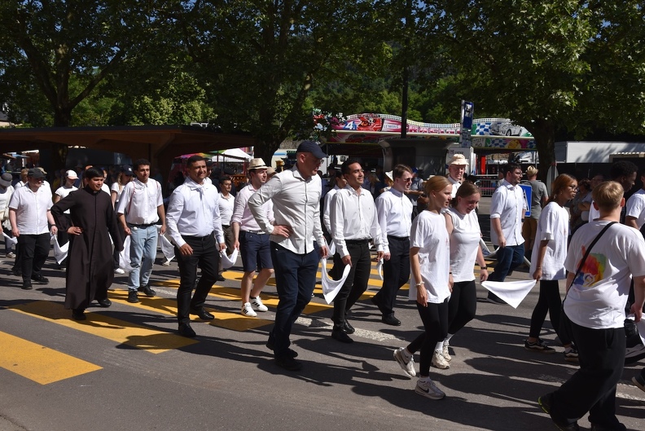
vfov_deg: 38.9
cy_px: 216
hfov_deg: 55.8
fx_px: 609
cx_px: 322
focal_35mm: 34
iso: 200
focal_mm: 34
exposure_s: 1/500
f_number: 11
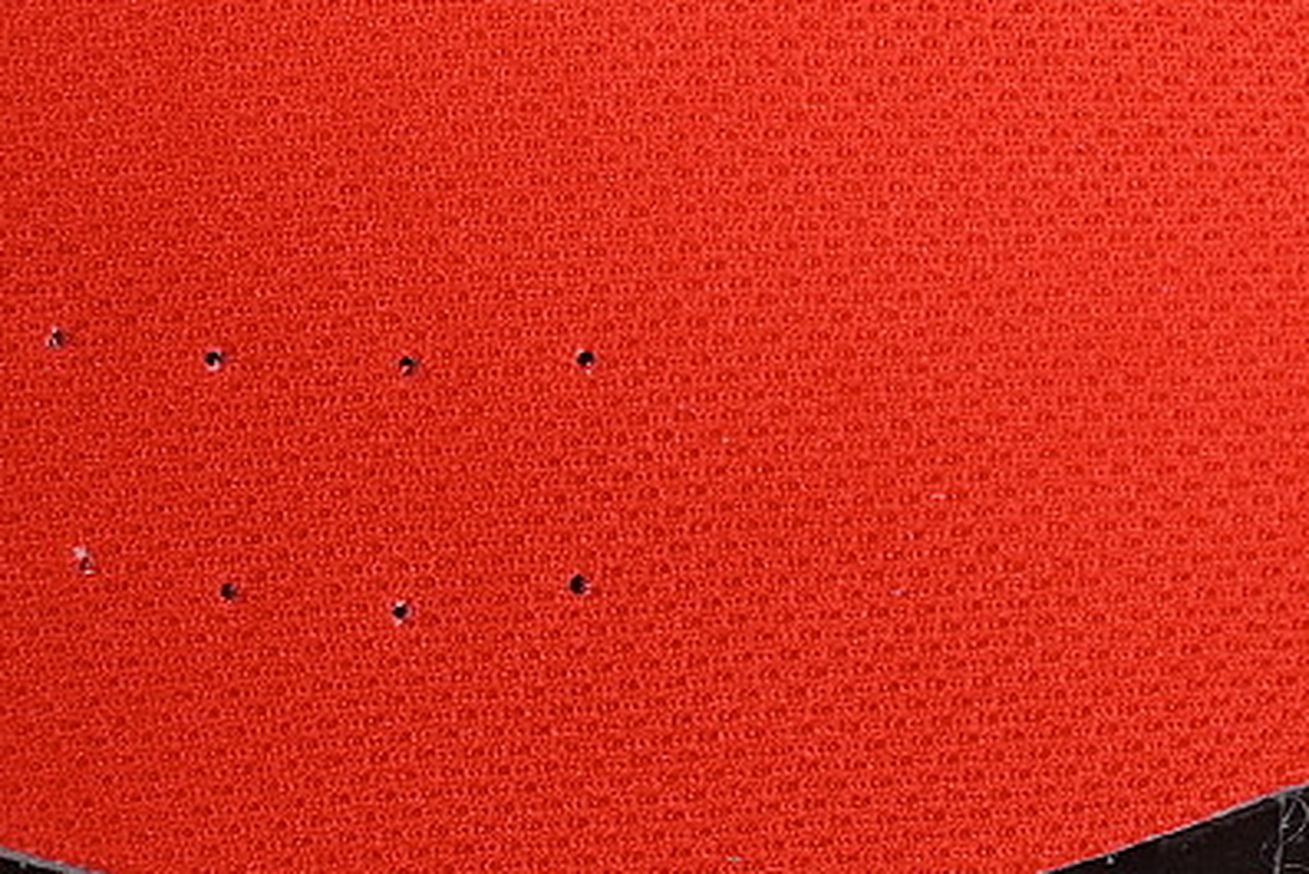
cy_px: 214
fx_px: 7420
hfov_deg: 10.0
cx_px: 1180
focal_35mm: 204
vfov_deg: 6.7
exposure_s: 1/80
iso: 160
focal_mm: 50
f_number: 7.1
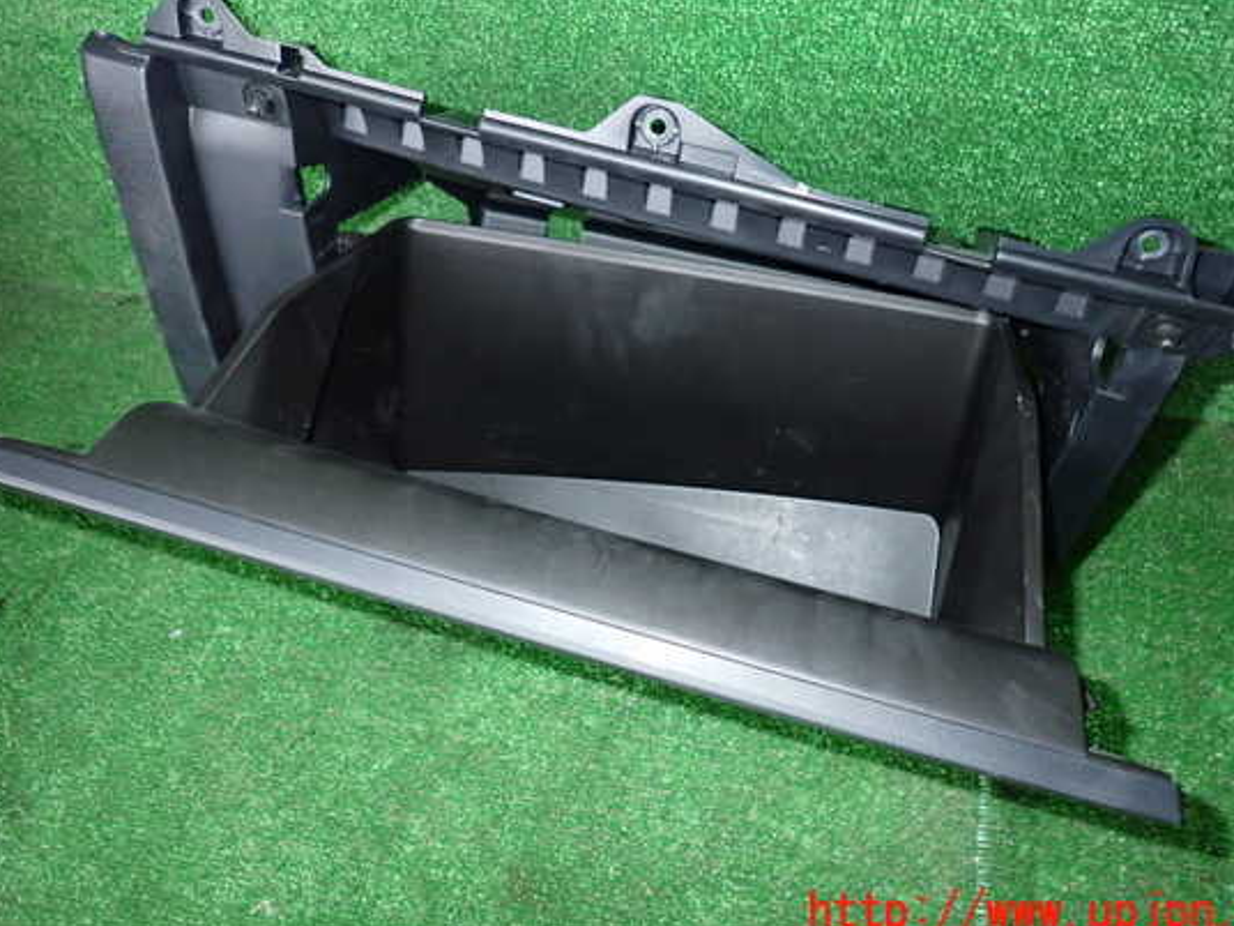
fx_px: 998
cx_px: 638
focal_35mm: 28
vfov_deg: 49.7
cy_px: 424
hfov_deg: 63.4
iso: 640
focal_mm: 4.5
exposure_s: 1/30
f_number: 5.6
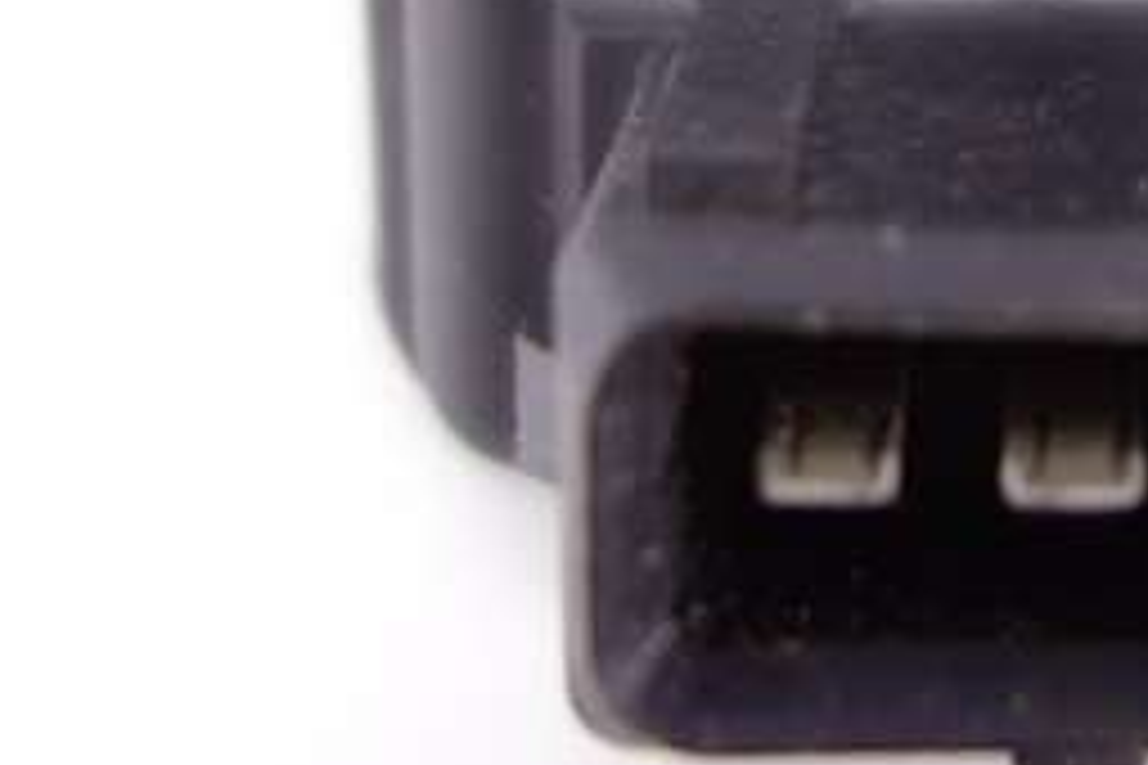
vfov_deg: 14.2
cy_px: -380
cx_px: 1004
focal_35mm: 90
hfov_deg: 22.2
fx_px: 2870
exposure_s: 1/60
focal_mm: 10.4
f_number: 1.8
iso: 125
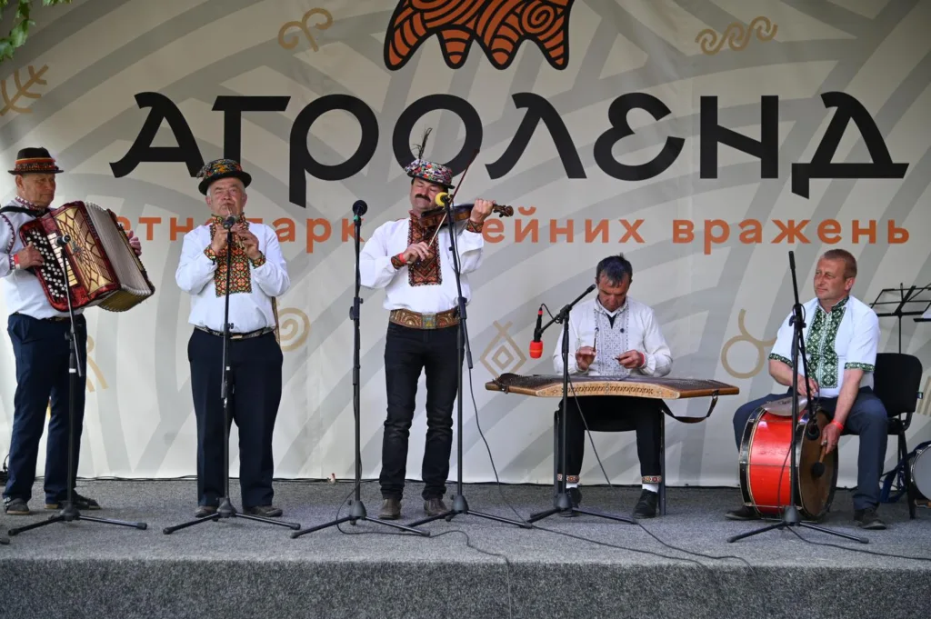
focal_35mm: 78
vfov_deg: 17.5
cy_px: 310
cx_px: 466
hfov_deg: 26.0
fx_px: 2015
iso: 250
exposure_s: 1/500
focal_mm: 78
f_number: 4
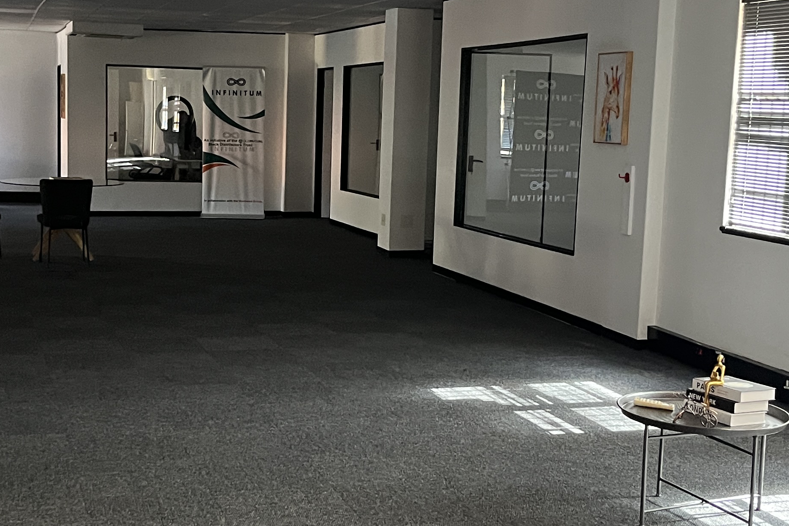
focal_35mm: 59
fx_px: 1293
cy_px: 272
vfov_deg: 23.0
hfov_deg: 33.8
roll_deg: -0.5
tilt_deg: -3.6
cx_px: 318
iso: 500
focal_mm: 5.1
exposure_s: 1/60
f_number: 1.6
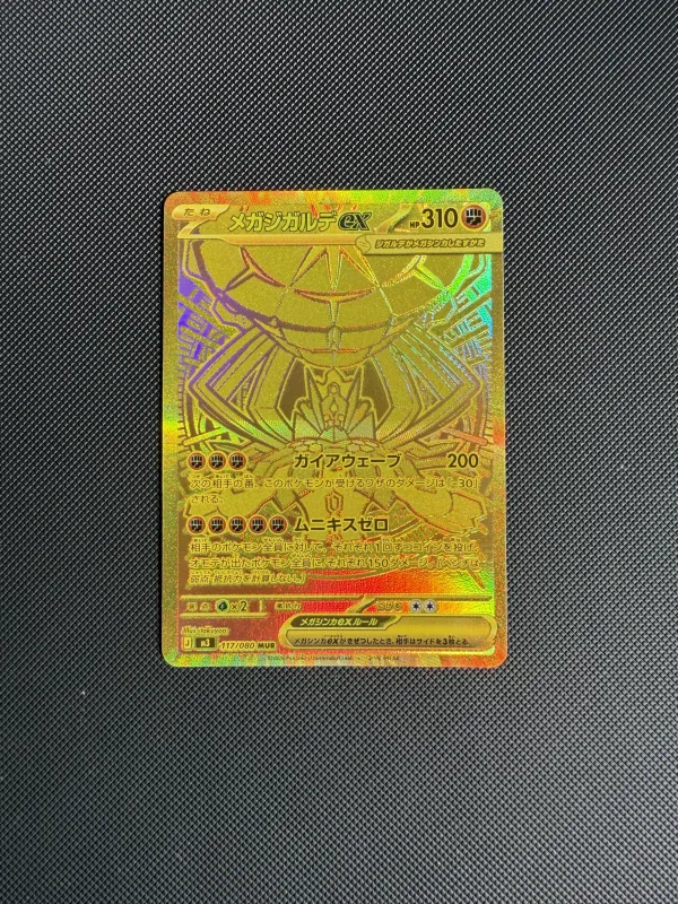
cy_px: 452
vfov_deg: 71.6
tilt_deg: -87.1
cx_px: 339
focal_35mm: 24
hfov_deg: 56.8
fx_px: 627
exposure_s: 1/121
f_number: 2.2
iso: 64
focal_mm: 2.22
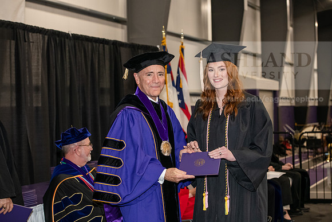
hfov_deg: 28.8
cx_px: 166
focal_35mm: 70
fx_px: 646
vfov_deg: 19.5
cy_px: 111
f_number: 5
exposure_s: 1/200
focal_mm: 70
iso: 2500
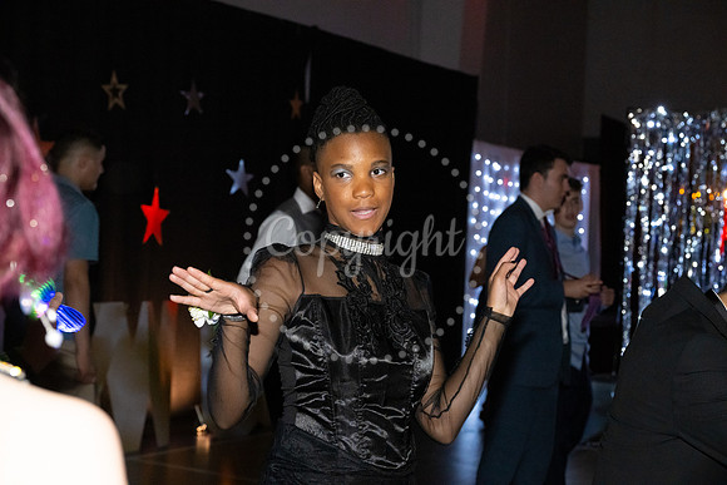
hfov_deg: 32.9
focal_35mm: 61
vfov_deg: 22.3
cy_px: 242
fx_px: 1232
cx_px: 364
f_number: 5.6
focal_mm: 61
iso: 6400
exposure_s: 1/100
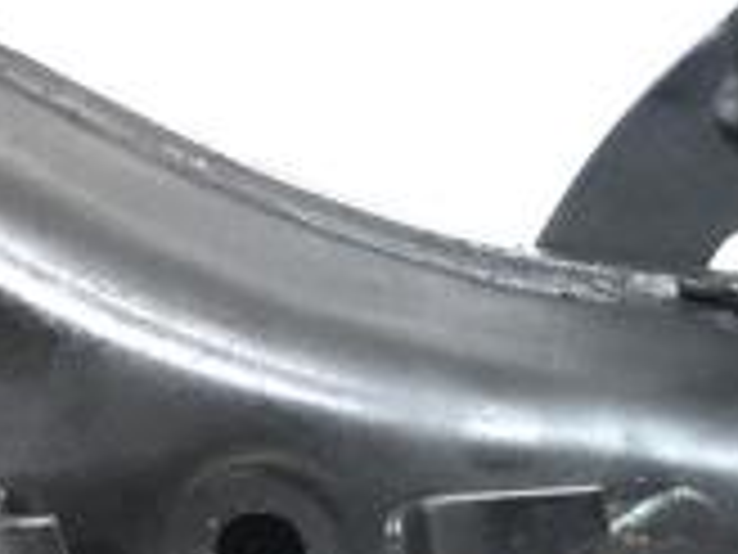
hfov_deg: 16.1
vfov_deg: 13.1
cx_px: 1058
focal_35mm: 113
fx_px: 2409
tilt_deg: -48.2
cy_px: 405
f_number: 2.2
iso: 25
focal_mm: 4.15
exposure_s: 1/101
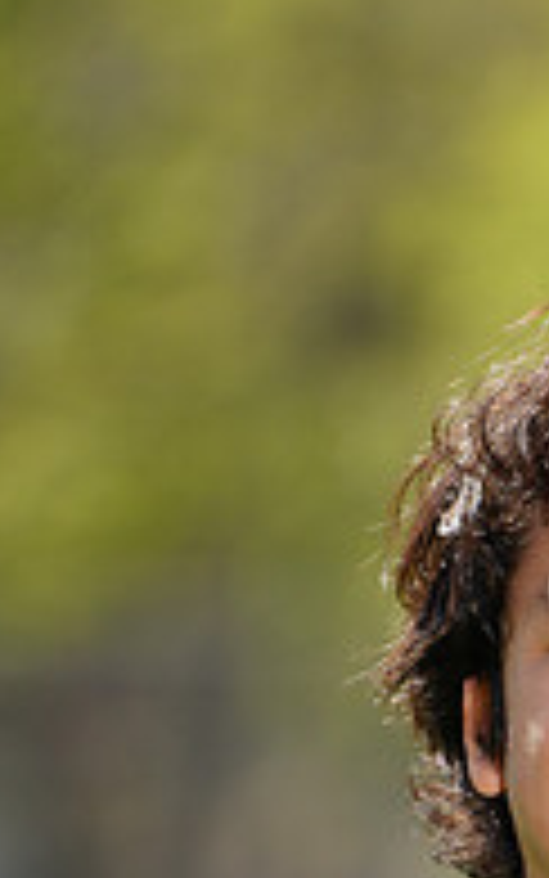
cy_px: 1220
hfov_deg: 1.1
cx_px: 673
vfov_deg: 1.7
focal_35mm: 1210
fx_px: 28945
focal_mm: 400
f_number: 6.3
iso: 64
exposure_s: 1/200
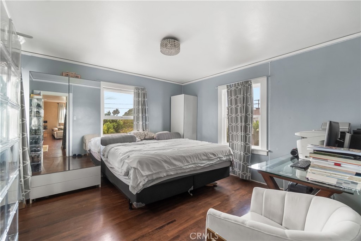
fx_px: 150
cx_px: 180
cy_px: 120
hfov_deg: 100.4
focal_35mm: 15
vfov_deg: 77.3
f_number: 6.3
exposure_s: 1/6
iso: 320
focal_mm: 10
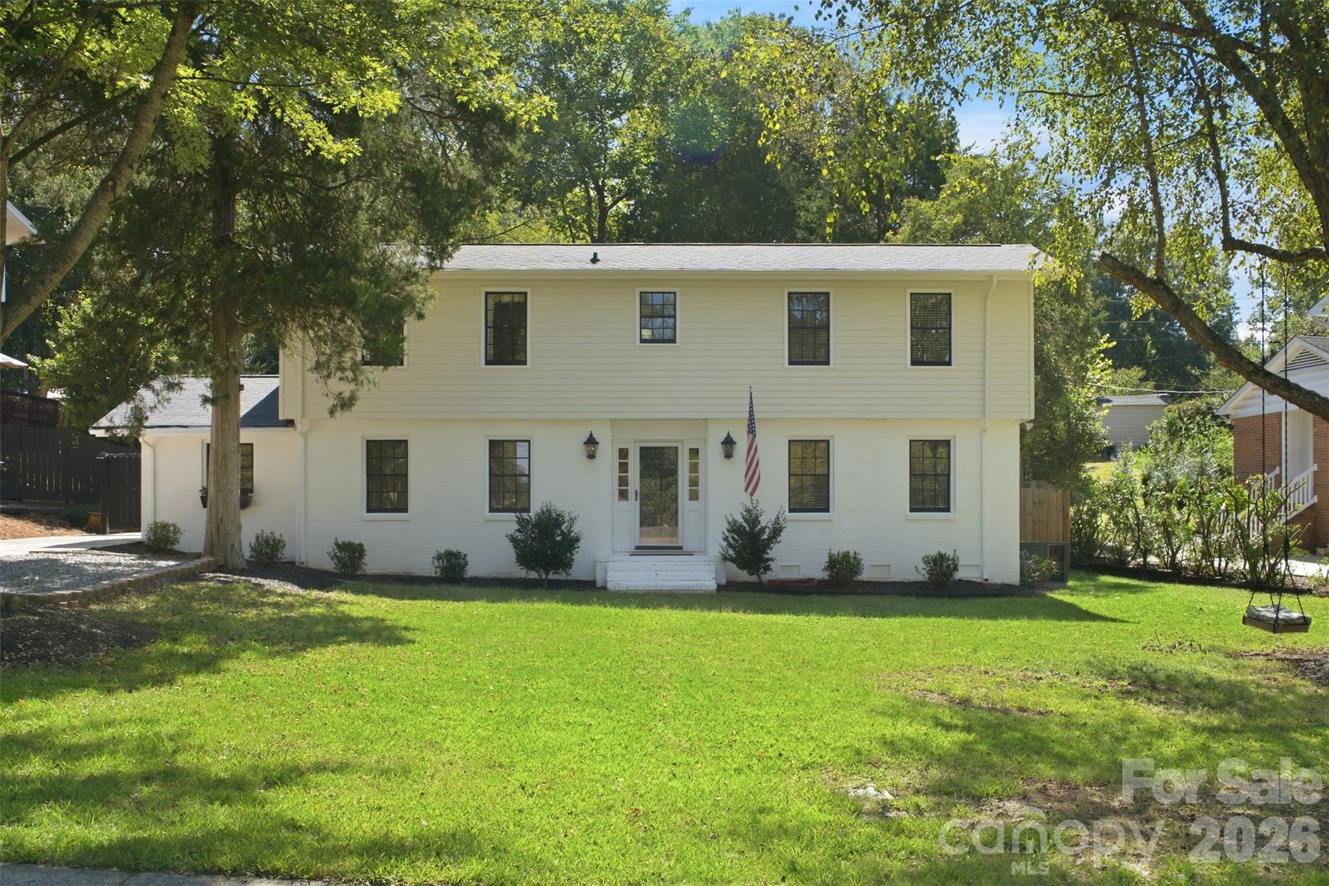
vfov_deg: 34.2
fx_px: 1440
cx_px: 664
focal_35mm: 39
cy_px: 443
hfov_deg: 49.6
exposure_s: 1/100
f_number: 7.1
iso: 100
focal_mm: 39
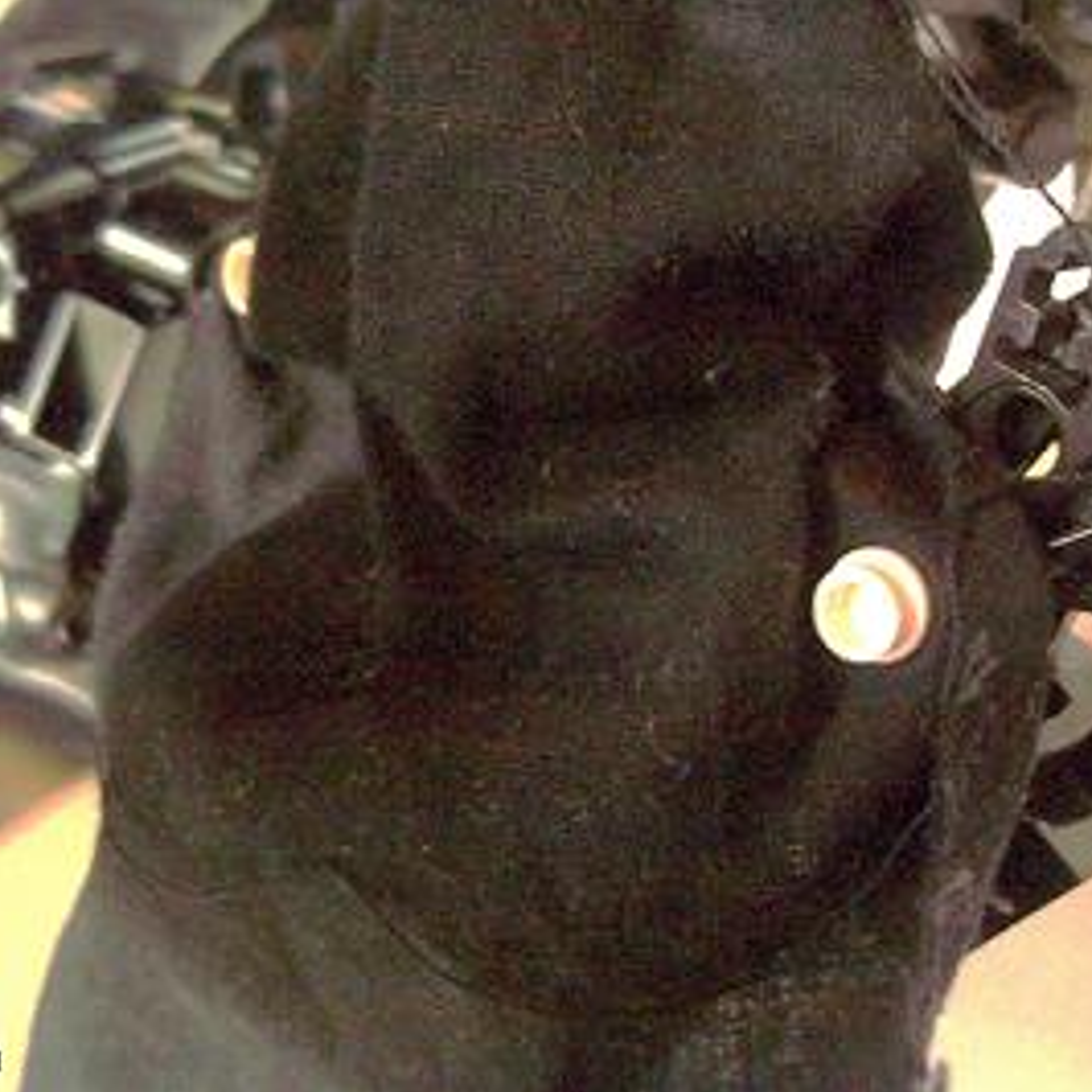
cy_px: 544
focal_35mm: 43
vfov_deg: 39.2
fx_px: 1535
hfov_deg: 39.0
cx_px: 667
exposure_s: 1/10
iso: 320
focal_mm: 6.5
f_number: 3.1
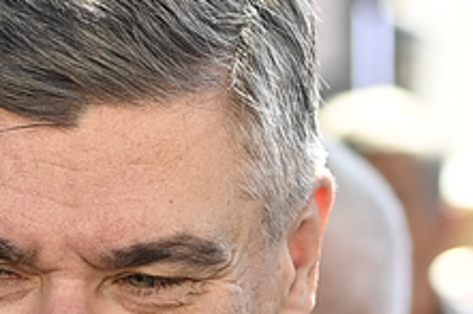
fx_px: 4818
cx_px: -26
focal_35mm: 367
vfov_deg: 3.7
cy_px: 773
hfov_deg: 5.6
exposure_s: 1/500
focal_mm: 50
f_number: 2
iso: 125
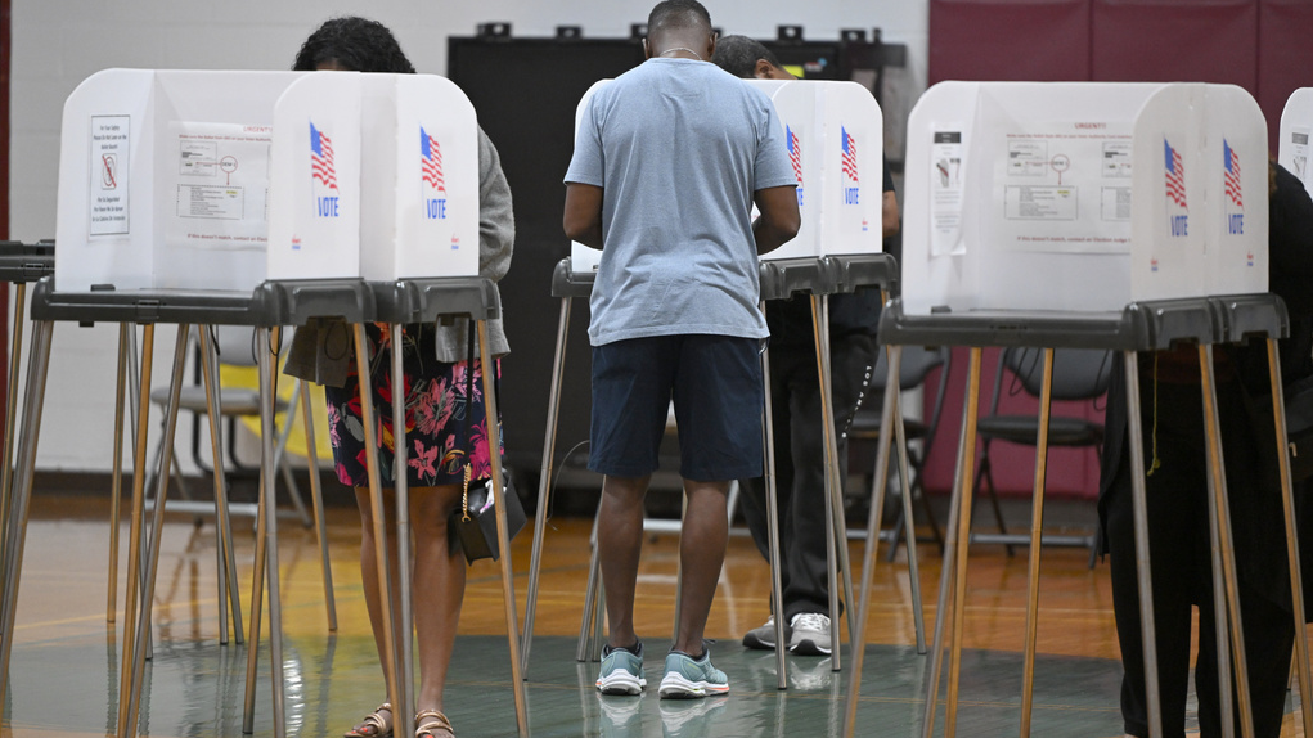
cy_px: 355
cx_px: 656
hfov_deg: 10.3
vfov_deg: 5.8
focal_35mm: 210
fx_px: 7310
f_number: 2.8
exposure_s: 1/320
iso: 2500
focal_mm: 200
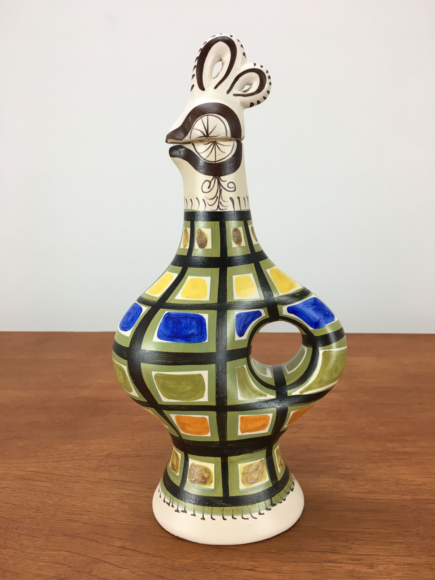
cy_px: 290
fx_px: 486
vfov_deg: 61.7
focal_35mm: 29
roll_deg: +0.5
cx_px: 218
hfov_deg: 48.2
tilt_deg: -10.6
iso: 32
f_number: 2.2
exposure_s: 1/33
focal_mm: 4.15
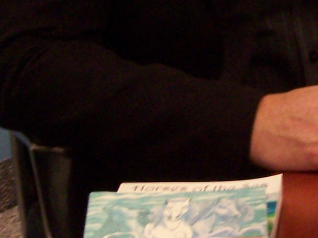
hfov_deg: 11.5
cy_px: 45
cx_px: 302
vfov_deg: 8.7
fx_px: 1571
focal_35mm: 171
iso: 160
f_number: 2.8
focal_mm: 6.3
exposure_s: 1/8
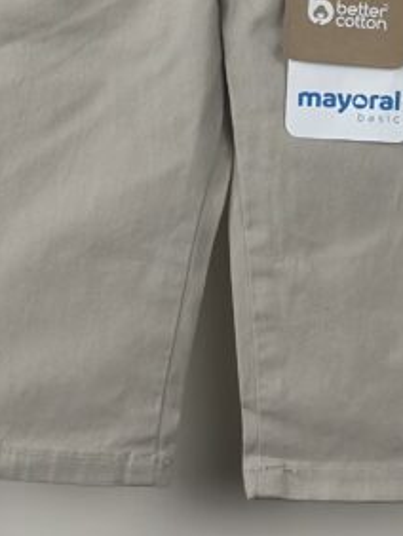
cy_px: 29
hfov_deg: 8.5
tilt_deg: -7.7
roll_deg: -0.2
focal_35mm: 174
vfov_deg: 11.3
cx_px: 238
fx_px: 2697
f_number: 1.78
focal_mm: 6.86
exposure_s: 1/454
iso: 80
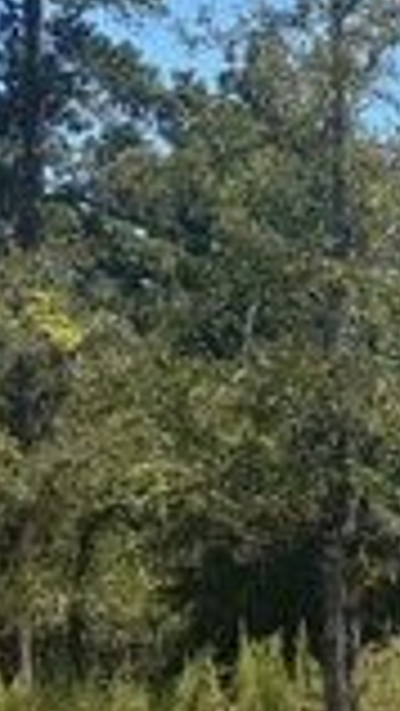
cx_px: 1245
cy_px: 590
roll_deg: -0.7
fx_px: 1997
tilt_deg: -0.1
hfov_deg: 9.0
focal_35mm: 106
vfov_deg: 19.9
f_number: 1.78
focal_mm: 6.86
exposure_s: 1/3597
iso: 80
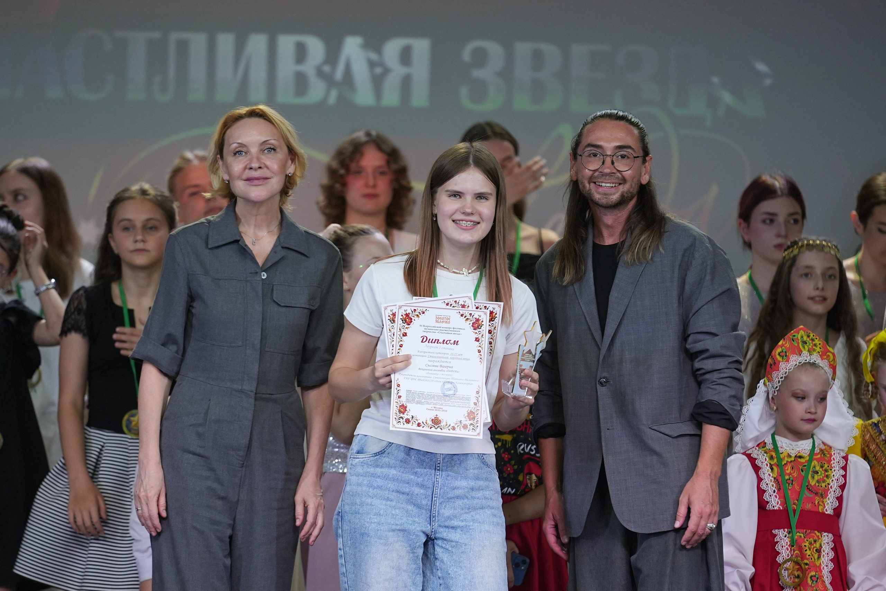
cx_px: 443
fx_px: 7162
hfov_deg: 7.1
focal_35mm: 291
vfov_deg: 4.7
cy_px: 296
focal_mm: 194
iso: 1000
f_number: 2.8
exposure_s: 1/250
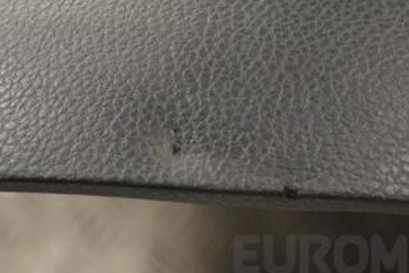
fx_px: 1808
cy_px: 80
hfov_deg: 12.9
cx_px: 209
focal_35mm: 159
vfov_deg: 8.6
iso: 3200
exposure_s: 1/250
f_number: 8
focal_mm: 55
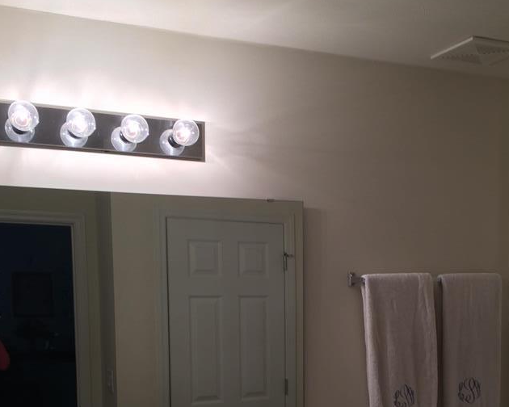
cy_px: 338
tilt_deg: -2.0
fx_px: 693
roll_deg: +2.3
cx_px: 295
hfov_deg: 40.2
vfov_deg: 31.7
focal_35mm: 46
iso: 40
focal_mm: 4.15
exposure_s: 1/60
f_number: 2.2
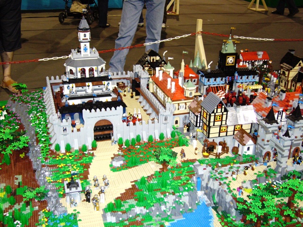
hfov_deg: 42.1
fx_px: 394
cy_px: 114
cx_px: 152
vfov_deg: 32.2
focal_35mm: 45
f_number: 3.2
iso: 250
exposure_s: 1/30
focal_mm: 7.5
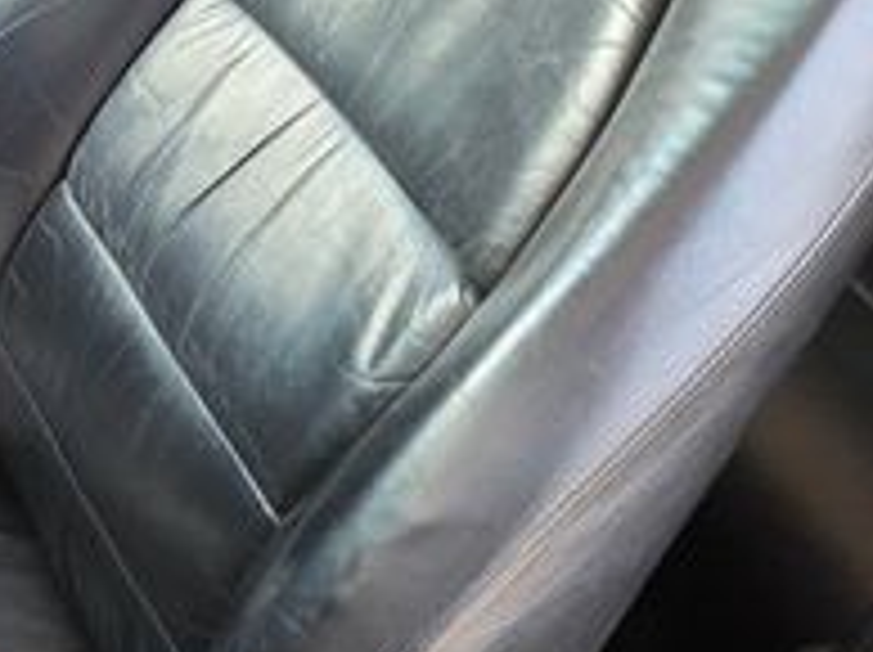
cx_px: -202
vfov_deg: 19.3
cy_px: 207
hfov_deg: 23.3
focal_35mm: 76
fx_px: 1914
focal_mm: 6.3
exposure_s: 1/120
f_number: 1.7
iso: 200
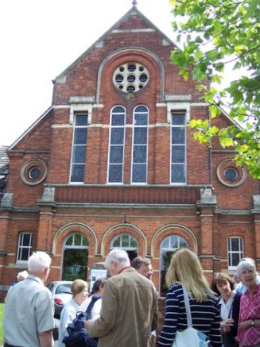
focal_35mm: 39
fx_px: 391
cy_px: 170
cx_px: 129
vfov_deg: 47.9
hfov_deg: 36.8
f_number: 2.8
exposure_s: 1/500
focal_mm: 8
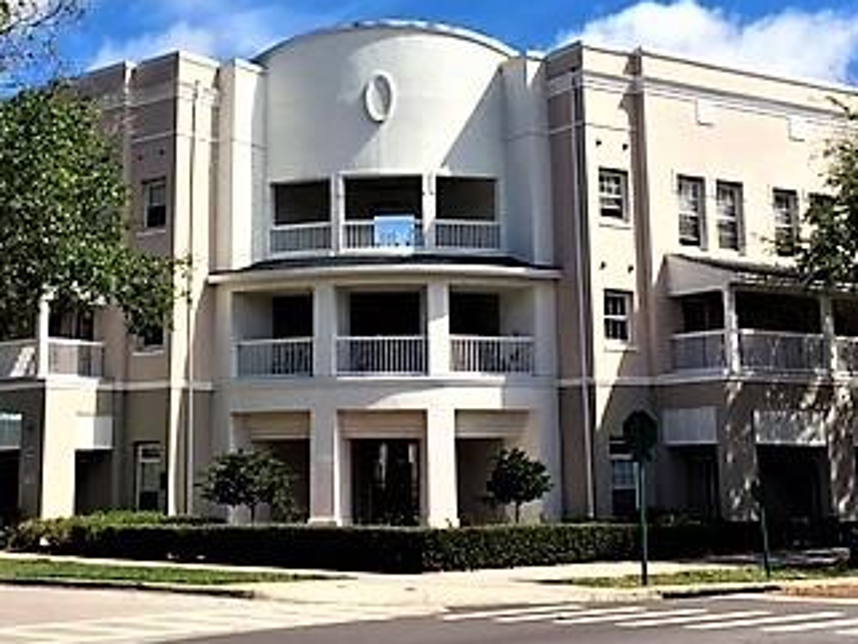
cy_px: 152
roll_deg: -0.2
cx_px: 357
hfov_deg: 38.8
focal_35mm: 49
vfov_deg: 29.2
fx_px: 1215
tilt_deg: +12.1
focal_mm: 4.15
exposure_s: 1/1972
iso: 25
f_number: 2.2
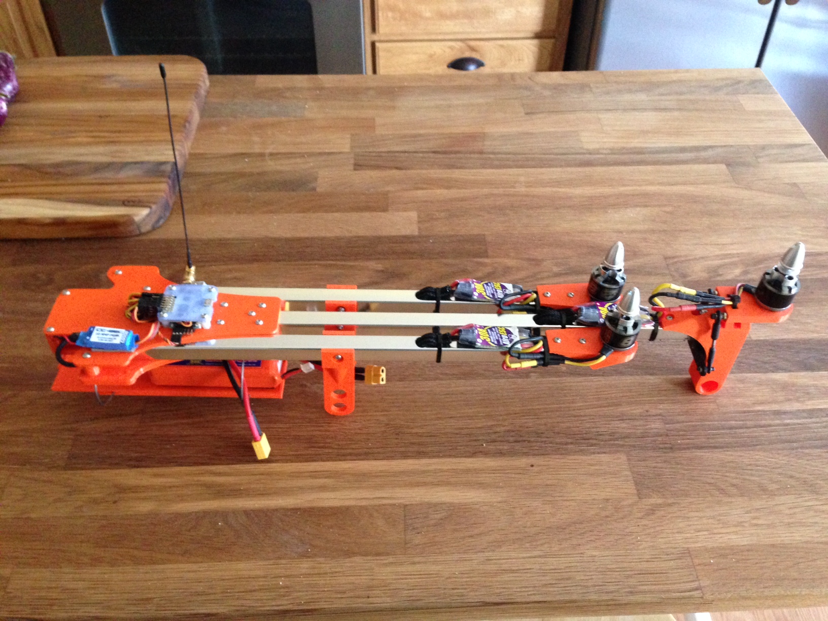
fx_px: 789
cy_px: 310
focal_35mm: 33
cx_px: 414
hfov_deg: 55.4
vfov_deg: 42.9
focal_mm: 4.12
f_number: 2.4
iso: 500
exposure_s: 1/15
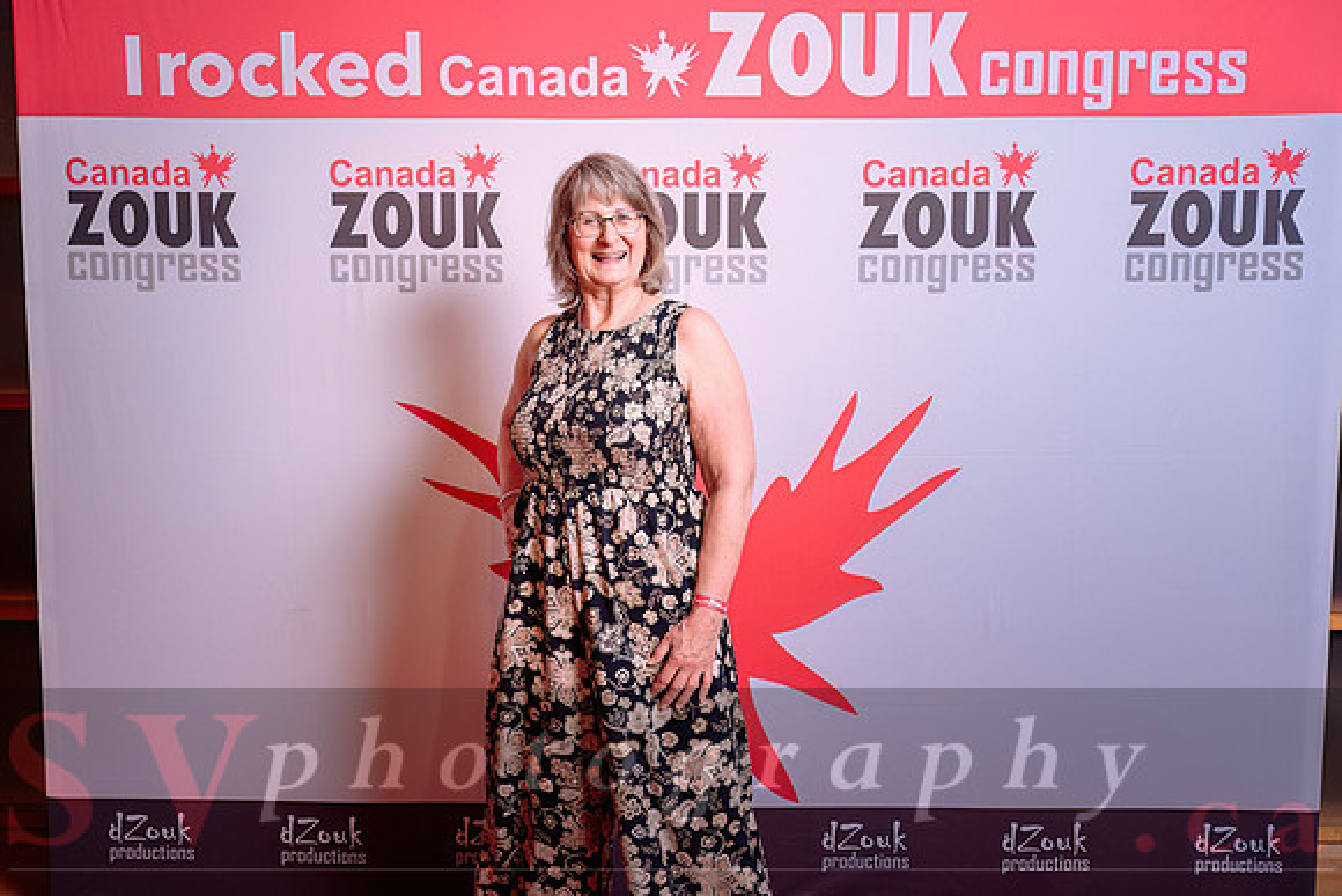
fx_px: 1347
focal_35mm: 36
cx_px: 632
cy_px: 462
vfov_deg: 36.8
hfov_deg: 52.9
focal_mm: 32
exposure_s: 1/160
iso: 200
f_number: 4.5
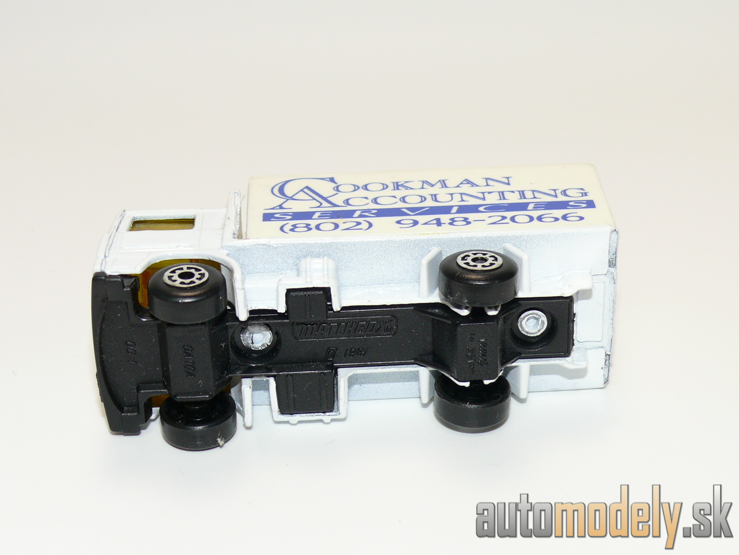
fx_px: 1580
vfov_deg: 19.9
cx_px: 370
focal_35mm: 74
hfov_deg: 26.3
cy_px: 278
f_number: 4
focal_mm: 11.2
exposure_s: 1/30
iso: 100
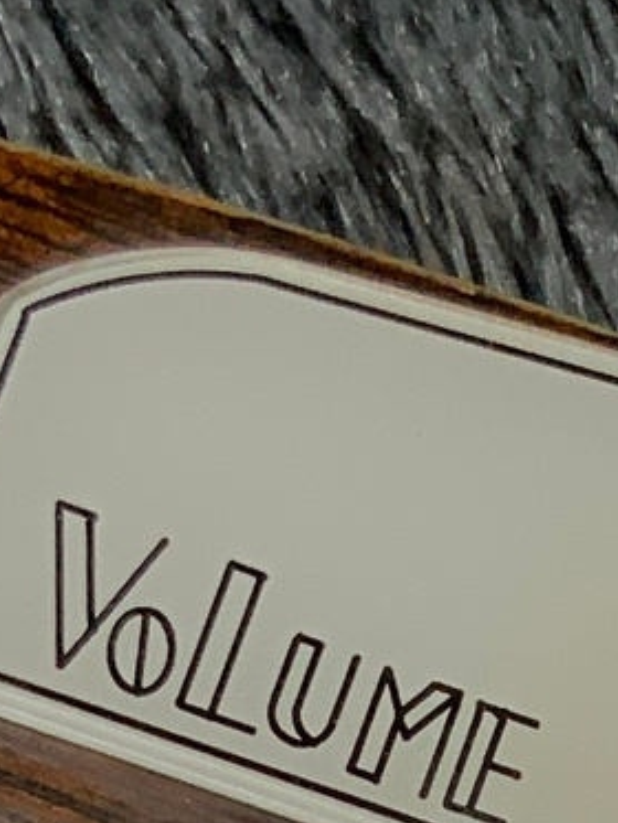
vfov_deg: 9.1
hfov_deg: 7.3
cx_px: 1079
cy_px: 1814
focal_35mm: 199
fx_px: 4734
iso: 32
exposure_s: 1/312
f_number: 1.8
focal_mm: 3
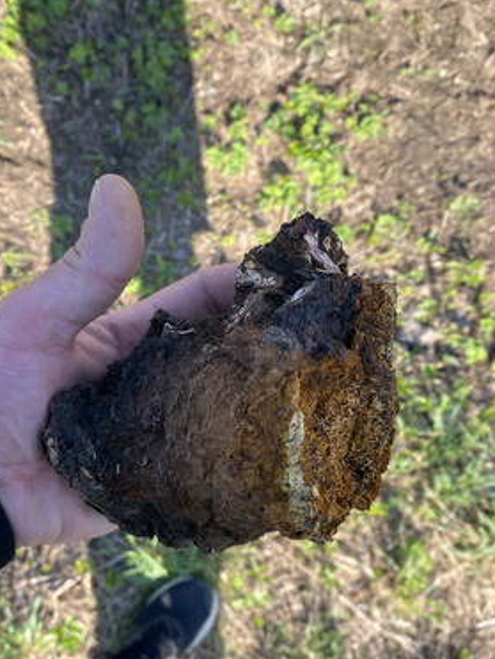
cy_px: 423
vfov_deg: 51.9
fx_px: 666
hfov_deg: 40.7
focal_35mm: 35
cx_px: 212
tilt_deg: -74.5
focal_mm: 4.25
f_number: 1.8
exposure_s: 1/487
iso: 32
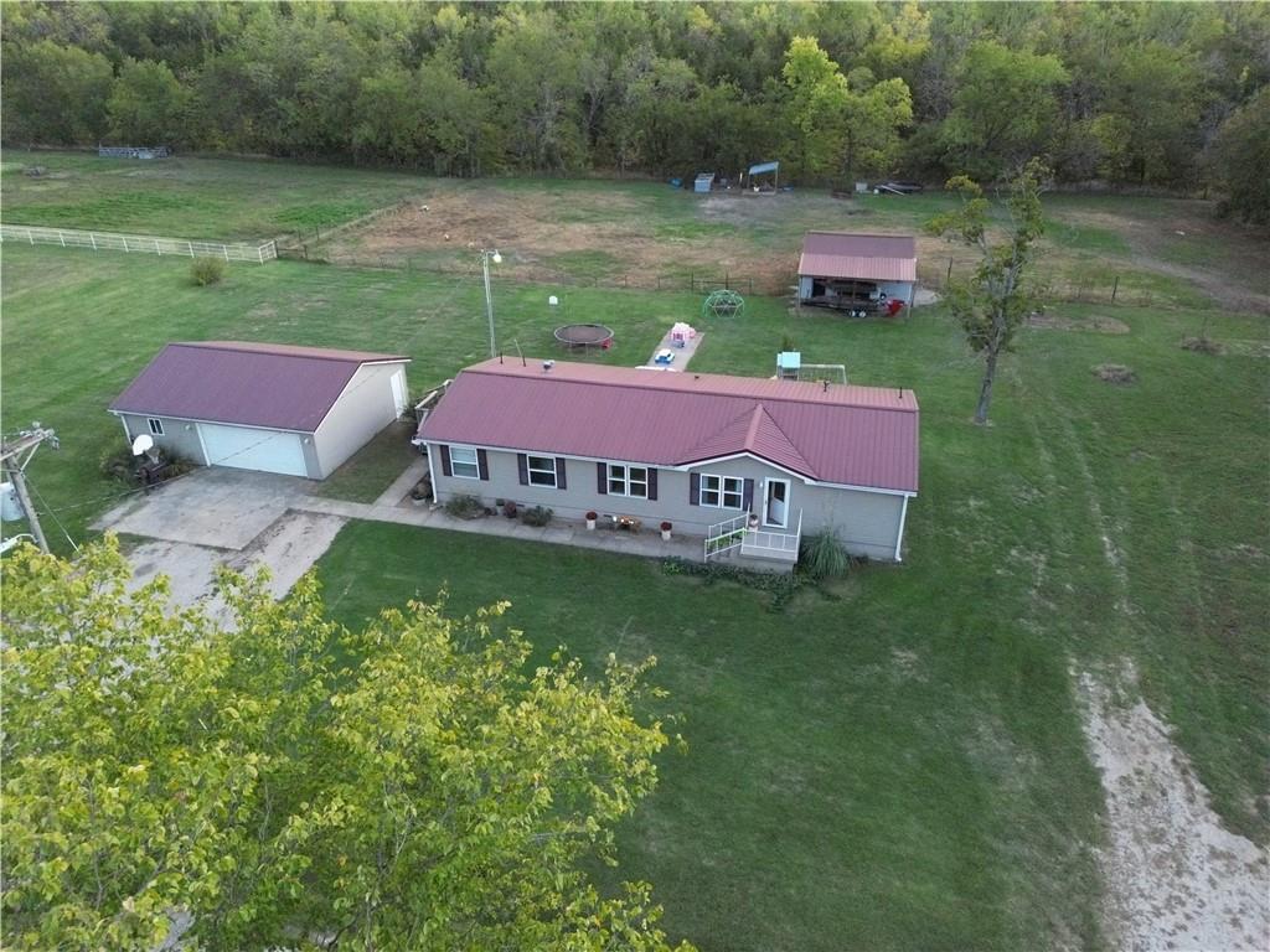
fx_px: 881
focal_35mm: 24
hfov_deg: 71.6
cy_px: 476
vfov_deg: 56.8
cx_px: 635
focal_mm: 6.72
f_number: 1.7
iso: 1600
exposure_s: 1/200
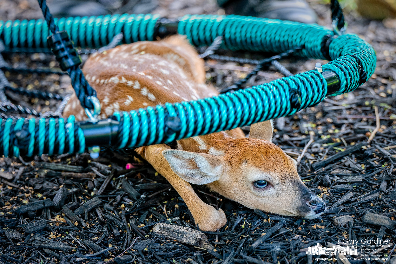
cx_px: 198
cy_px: 132
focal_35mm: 160
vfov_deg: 8.6
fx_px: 1760
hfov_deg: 12.8
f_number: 2.8
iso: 200
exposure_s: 1/200
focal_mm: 160
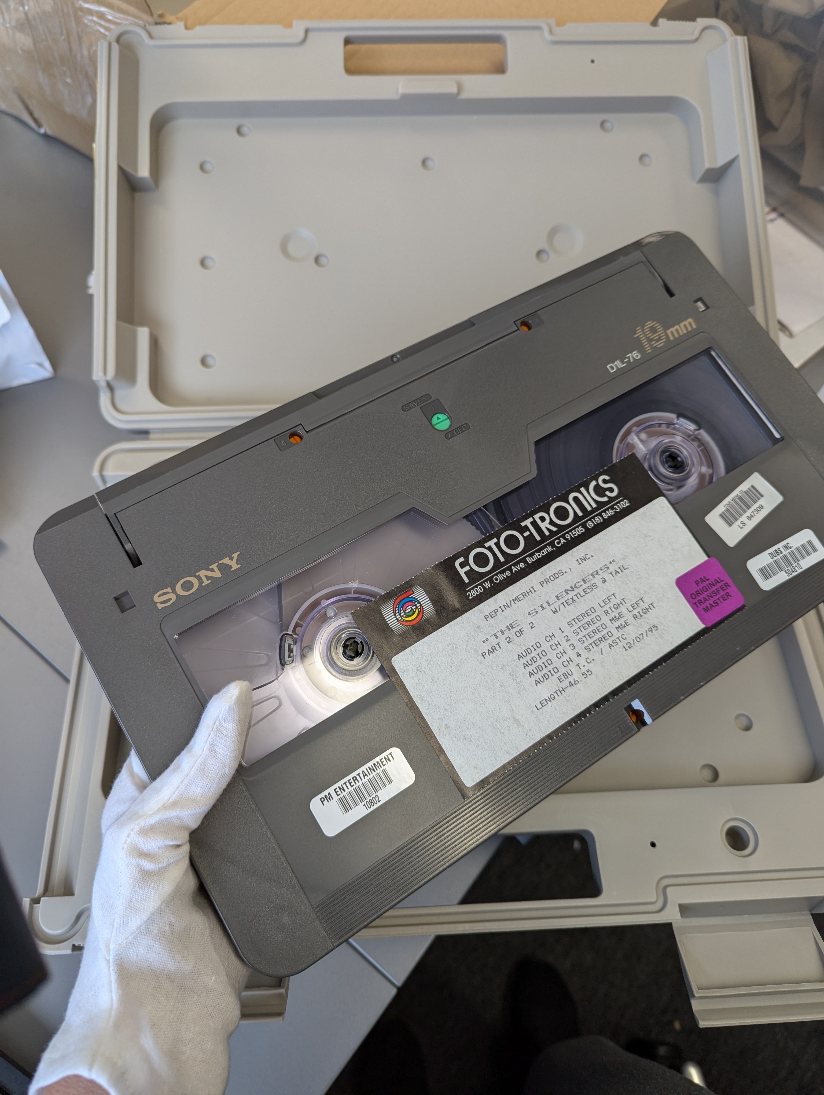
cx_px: 412
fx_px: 760
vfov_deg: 71.5
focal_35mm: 24
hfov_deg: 56.9
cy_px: 548
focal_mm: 6.81
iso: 48
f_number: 1.85
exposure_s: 1/139
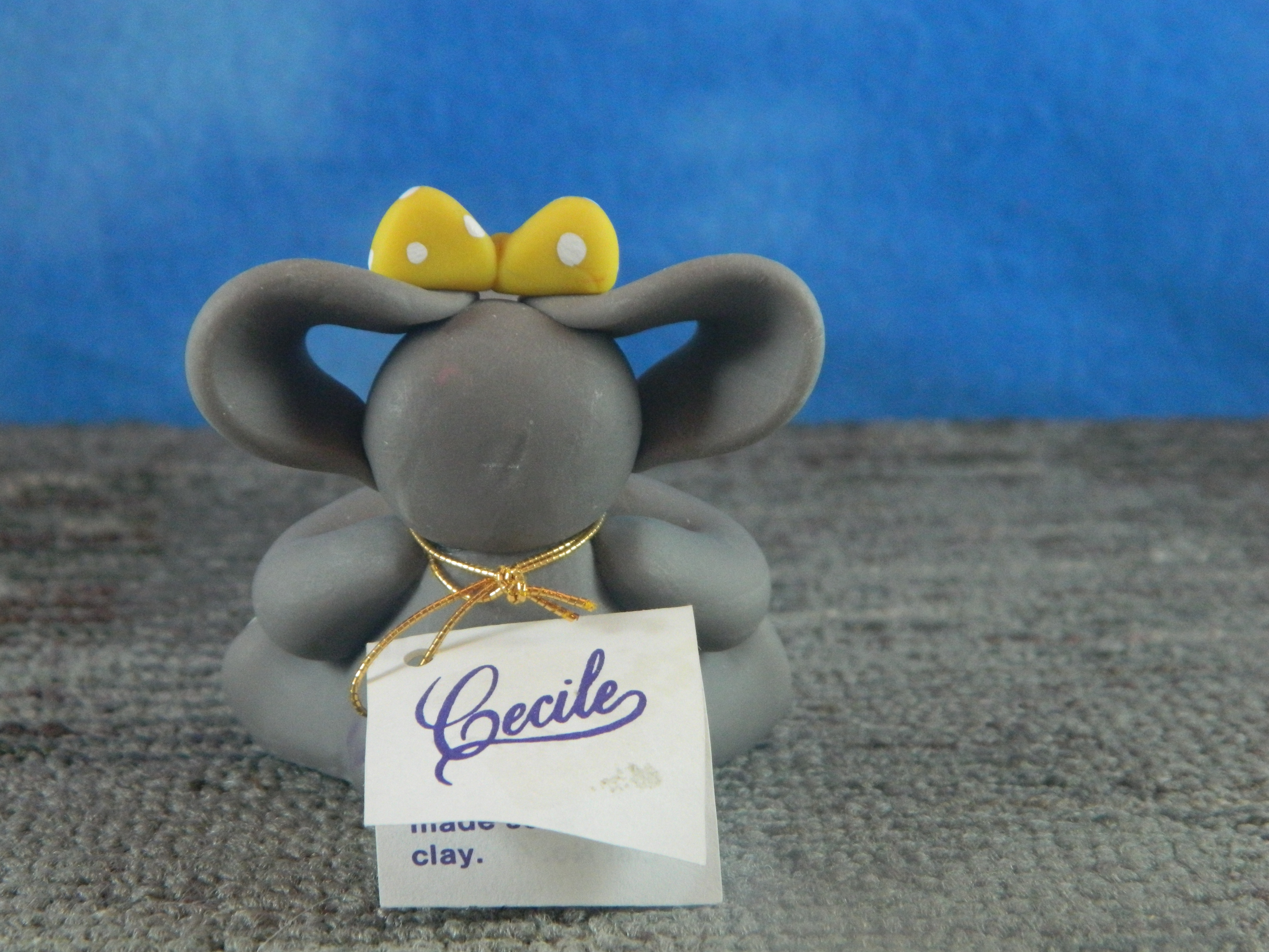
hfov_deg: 23.3
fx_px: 3079
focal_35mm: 84
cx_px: 634
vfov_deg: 17.6
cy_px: 476
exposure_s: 1/30
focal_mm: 15.1
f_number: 4.2
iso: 400
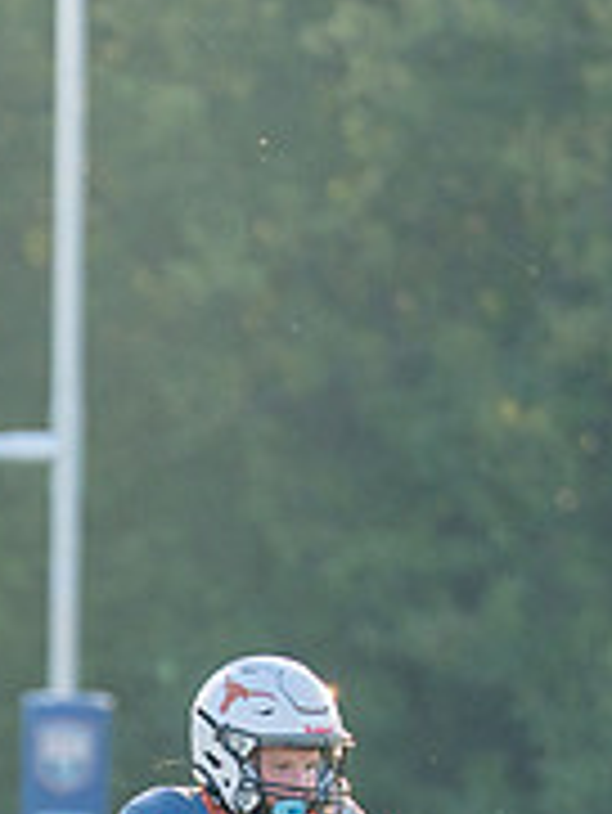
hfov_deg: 1.6
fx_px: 21685
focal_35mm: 921
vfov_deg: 2.2
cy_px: 1025
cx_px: -154
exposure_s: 1/2500
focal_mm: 200
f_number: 2.8
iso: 500
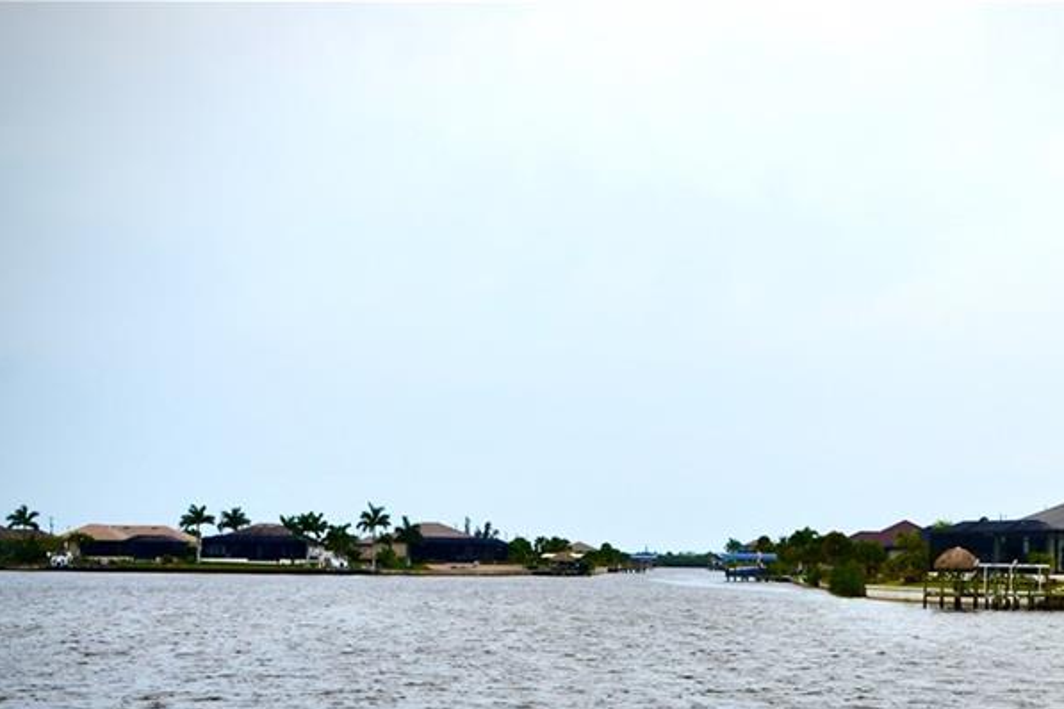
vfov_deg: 18.7
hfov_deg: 27.8
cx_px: 736
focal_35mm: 72
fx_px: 2128
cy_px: 606
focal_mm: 28
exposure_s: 1/250
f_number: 8
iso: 100
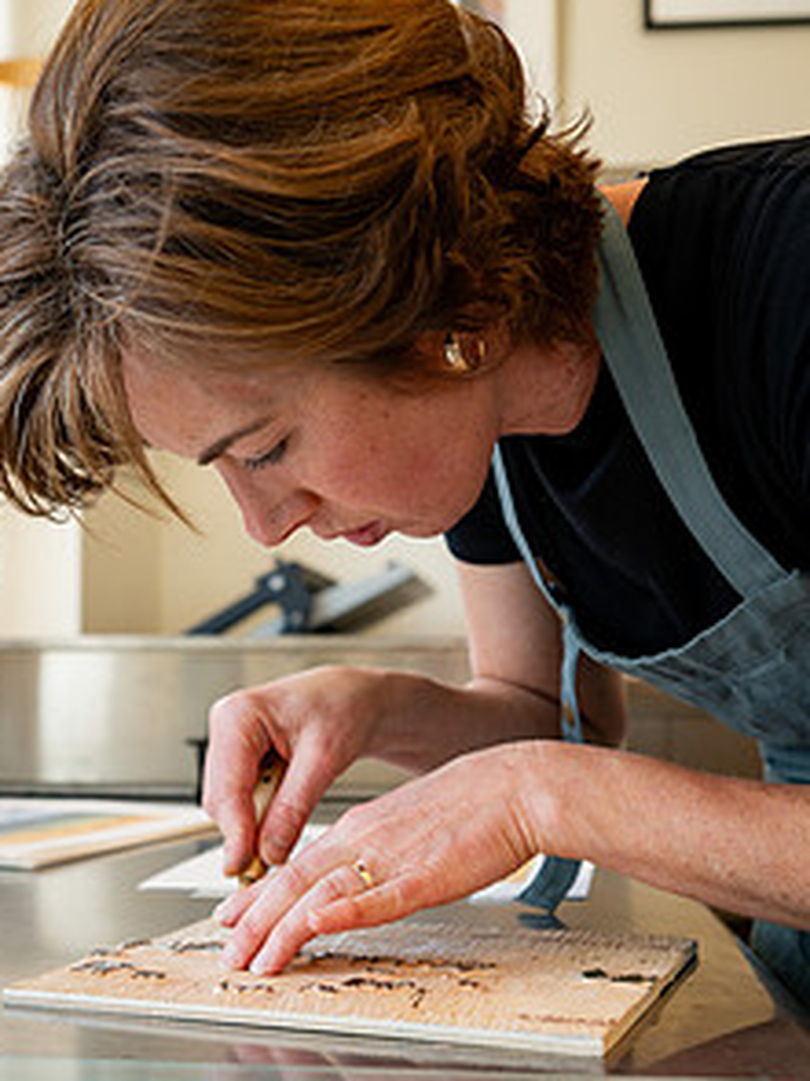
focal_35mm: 44
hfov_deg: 32.8
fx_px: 1374
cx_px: 346
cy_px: 652
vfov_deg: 42.7
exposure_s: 1/250
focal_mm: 30
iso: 500
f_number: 4
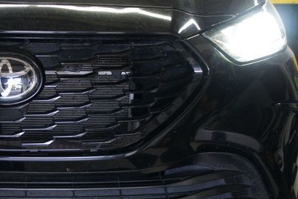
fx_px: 656
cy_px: 110
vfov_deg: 17.2
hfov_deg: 24.0
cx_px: -28
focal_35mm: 79
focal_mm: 21
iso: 400
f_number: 4
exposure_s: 1/40
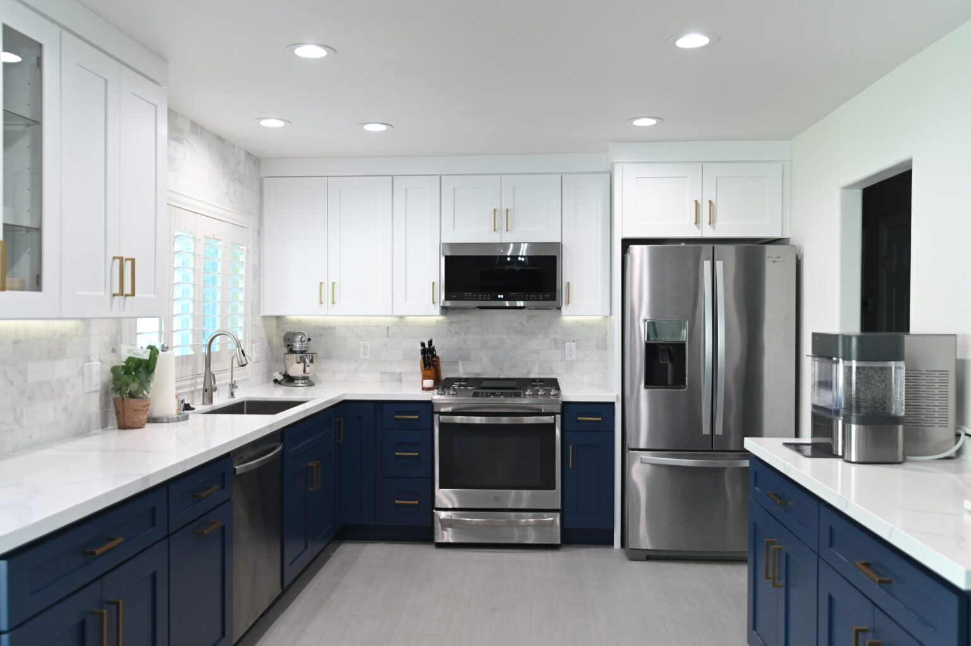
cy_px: 323
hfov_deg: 62.0
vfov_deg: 43.6
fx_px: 809
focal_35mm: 30
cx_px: 486
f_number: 4
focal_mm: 30
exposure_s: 1/160
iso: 1000
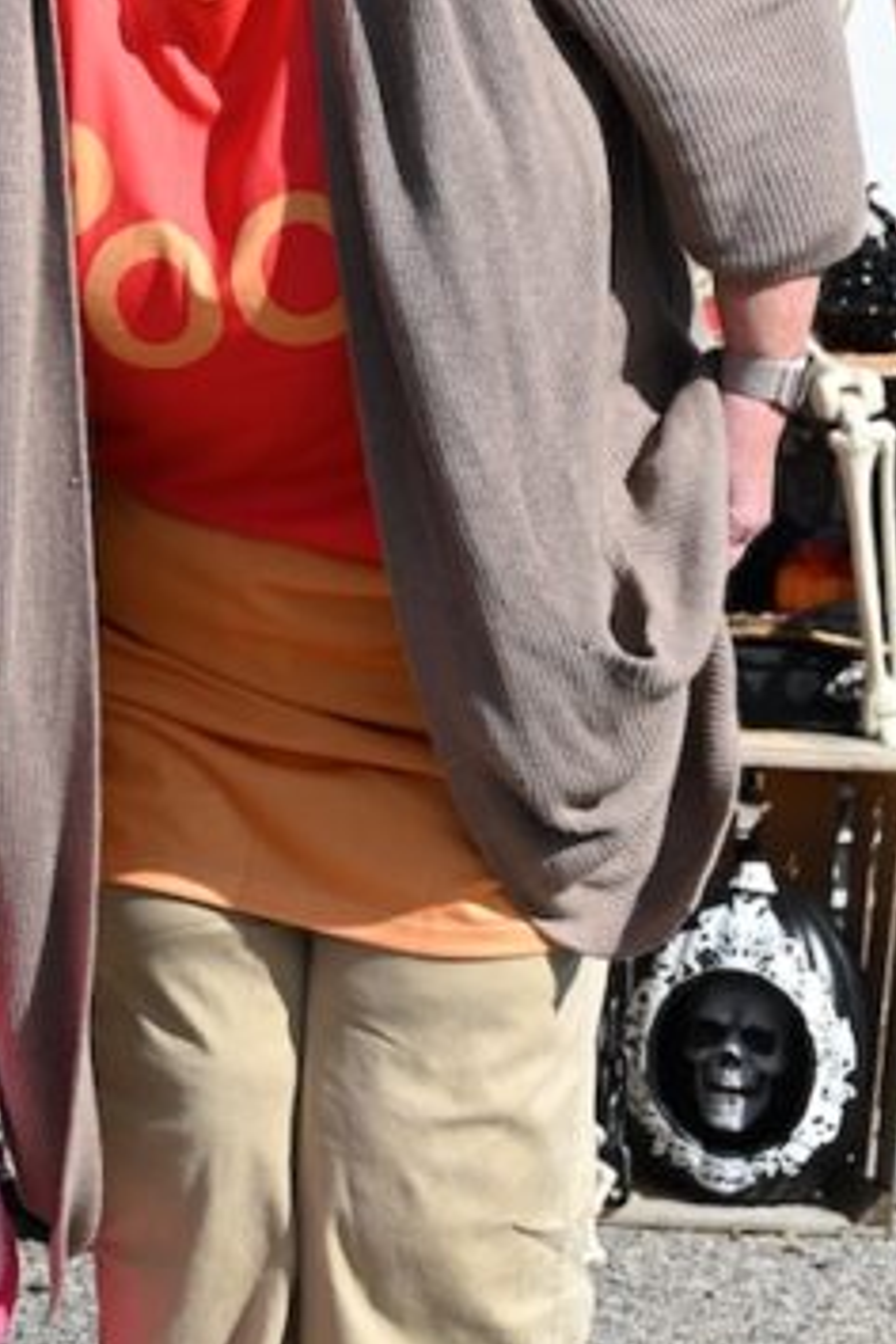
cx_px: -137
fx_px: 4106
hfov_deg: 12.2
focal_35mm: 110
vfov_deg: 18.4
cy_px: 235
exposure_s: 1/3000
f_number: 4
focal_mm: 38
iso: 200
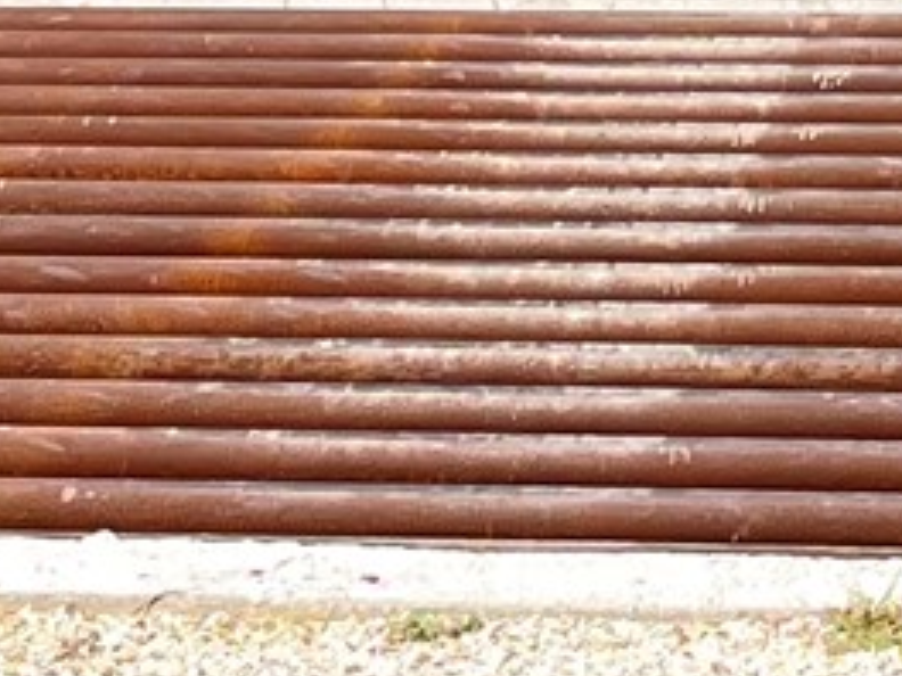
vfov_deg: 7.1
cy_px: -700
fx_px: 5264
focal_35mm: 202
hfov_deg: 9.5
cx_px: 1336
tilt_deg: -4.8
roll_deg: -0.2
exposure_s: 1/2062
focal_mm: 5.1
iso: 50
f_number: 1.6
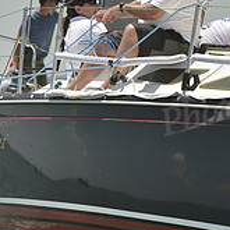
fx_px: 4503
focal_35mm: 599
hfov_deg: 2.9
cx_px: 91
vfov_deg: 2.9
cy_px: 47
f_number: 5.6
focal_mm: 200
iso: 200
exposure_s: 1/1250
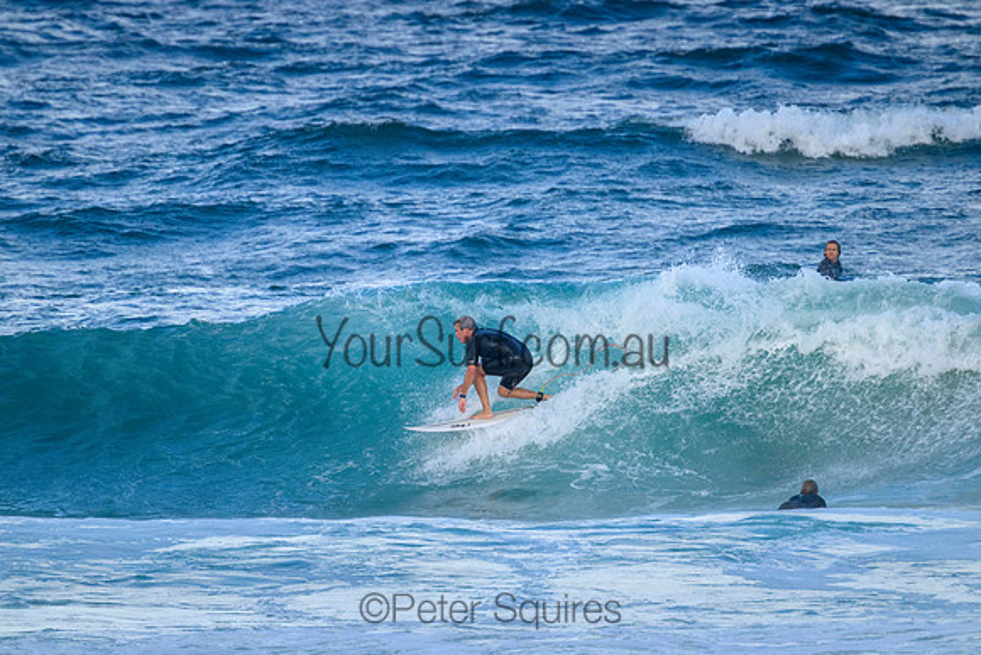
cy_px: 328
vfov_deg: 1.7
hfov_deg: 2.6
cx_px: 490
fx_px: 21804
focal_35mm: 800
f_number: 11
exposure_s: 1/1600
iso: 2500
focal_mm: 800
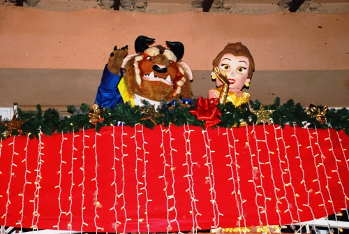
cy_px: 117
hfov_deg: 28.0
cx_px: 174
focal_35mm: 72
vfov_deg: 19.0
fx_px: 699
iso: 560
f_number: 4.8
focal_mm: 48
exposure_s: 1/60
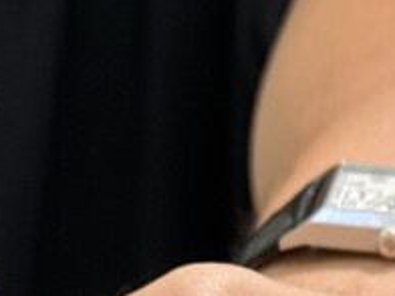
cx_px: 548
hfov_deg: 7.8
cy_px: 623
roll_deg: +0.3
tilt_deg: -20.9
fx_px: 2853
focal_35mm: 250
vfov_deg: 5.8
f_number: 1.78
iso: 100
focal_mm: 6.76
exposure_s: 1/120
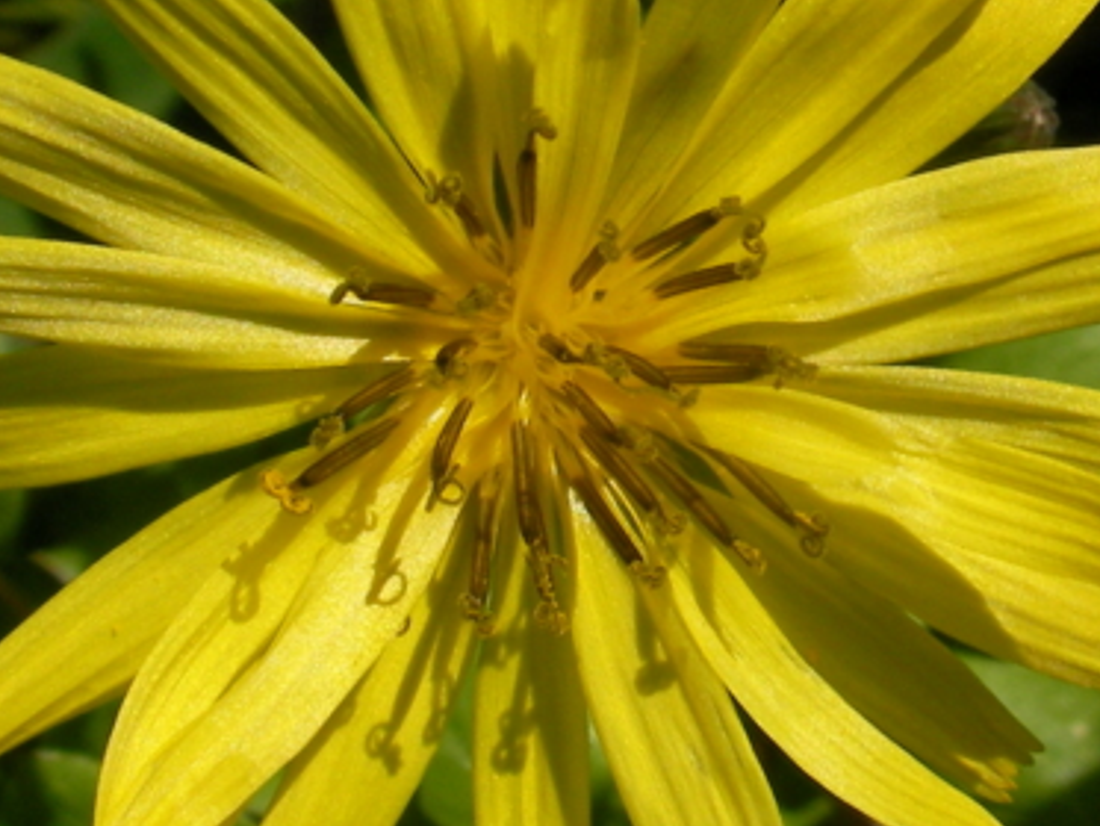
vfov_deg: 16.8
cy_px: 386
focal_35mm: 88
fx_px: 2797
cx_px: 737
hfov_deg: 22.2
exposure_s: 1/522
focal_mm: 6.3
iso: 50
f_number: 5.6
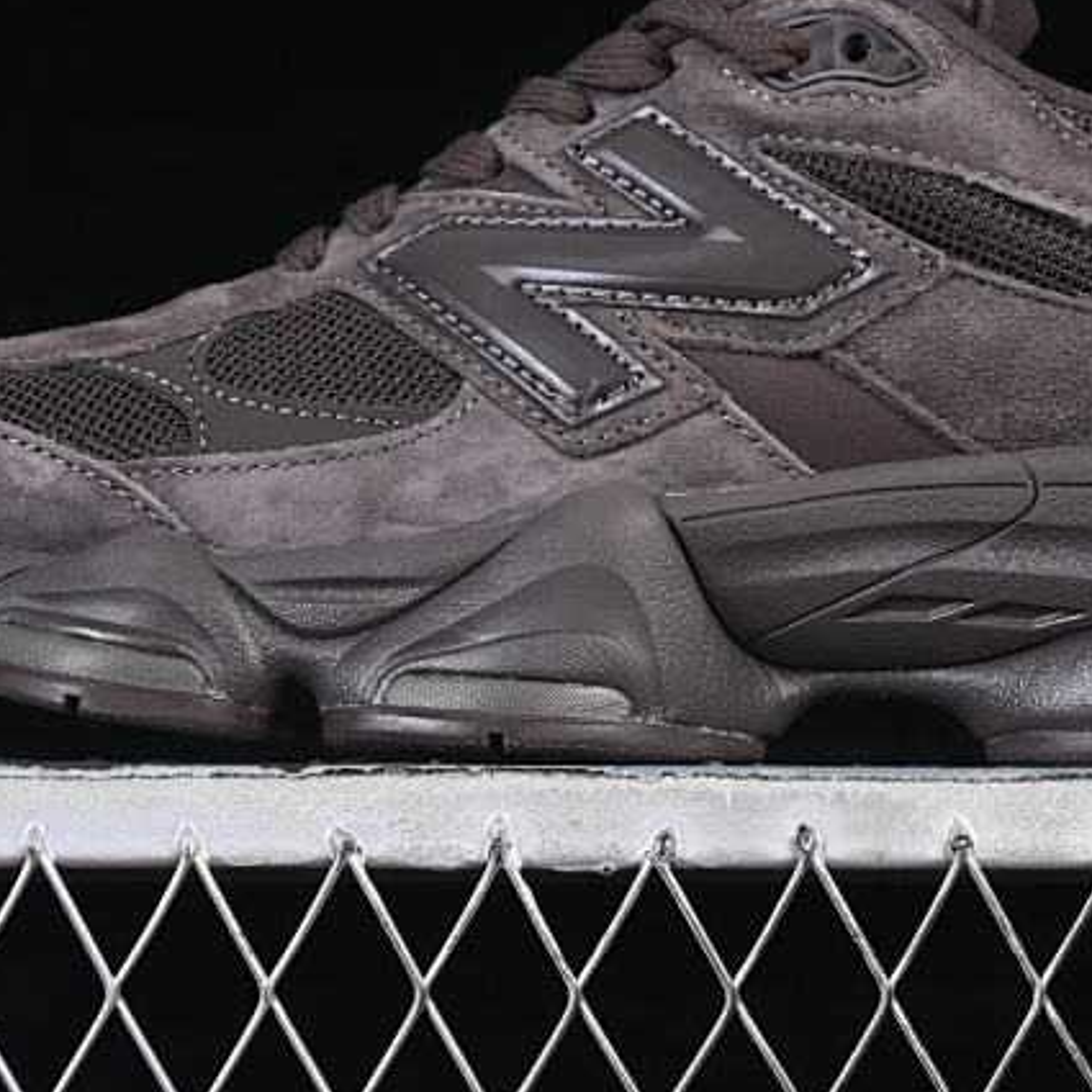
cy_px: 193
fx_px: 5782
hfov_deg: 10.8
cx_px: 758
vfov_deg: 10.7
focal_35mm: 162
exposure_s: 1/60
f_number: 6.3
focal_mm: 50
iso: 160
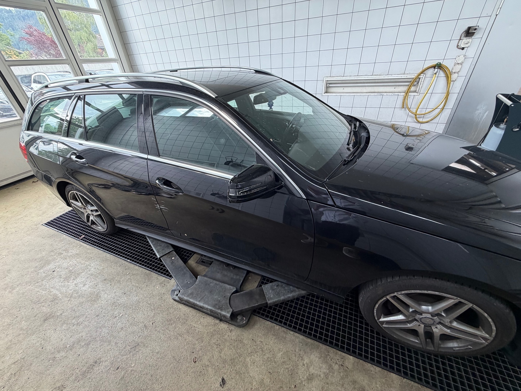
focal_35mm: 14
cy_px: 196
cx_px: 260
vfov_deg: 85.7
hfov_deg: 102.1
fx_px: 211
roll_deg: +4.0
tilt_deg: -31.2
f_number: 2.2
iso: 160
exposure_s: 1/121
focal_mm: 2.22
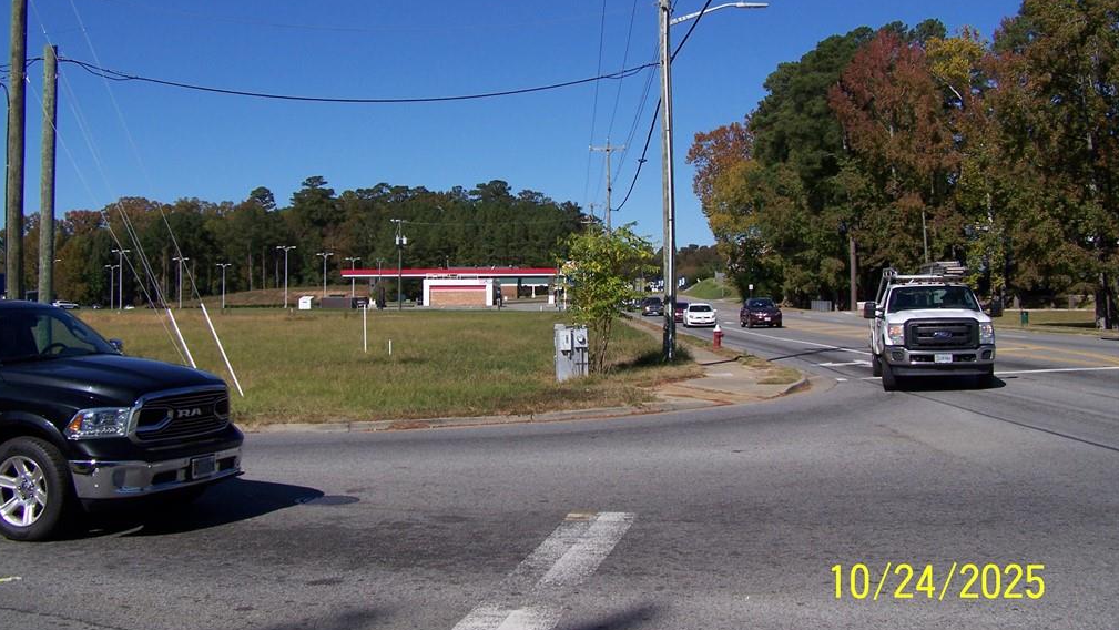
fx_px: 1246
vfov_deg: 28.3
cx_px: 553
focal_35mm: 42
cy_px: 273
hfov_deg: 48.3
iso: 64
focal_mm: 6.3
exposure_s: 1/800
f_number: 4
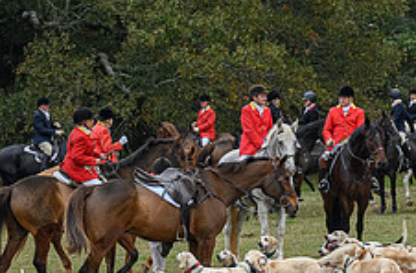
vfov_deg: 3.5
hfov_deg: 5.3
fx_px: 4493
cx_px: 438
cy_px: 129
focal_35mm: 391
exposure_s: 1/400
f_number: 5.6
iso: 2000
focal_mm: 125
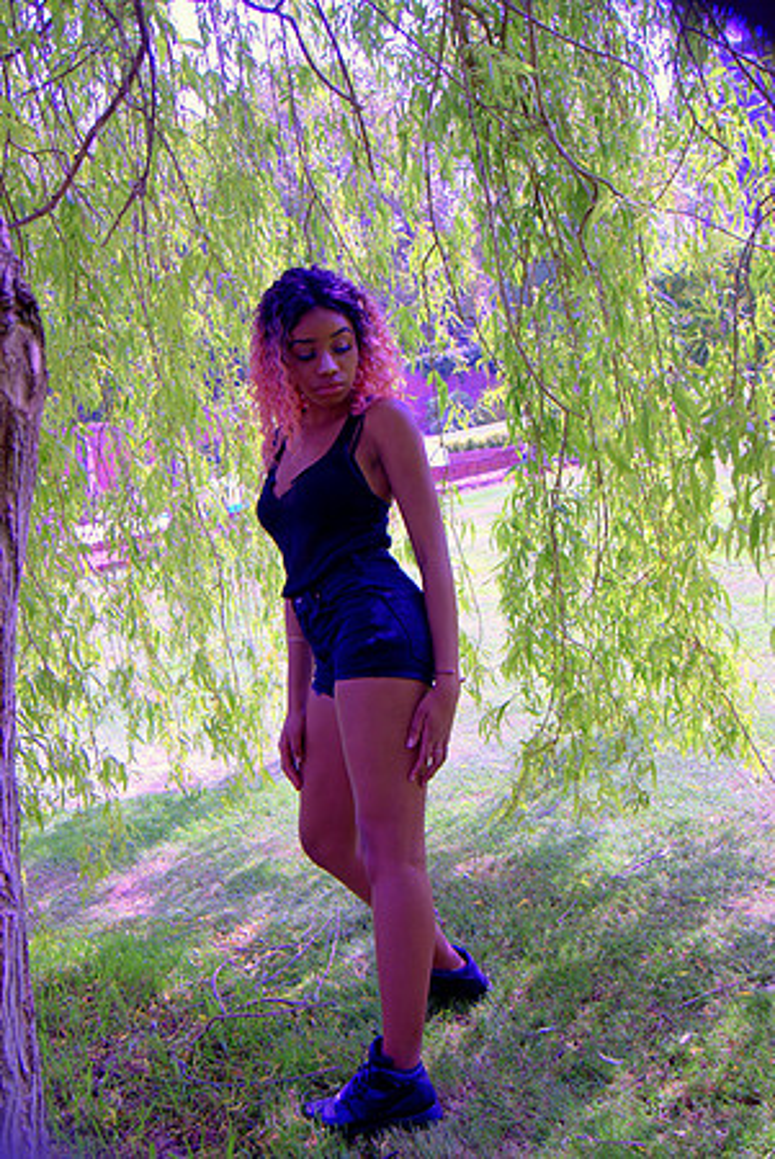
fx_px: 1160
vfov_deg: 53.1
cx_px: 388
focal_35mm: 36
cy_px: 580
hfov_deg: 37.0
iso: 100
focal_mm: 24
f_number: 4.5
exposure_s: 1/160
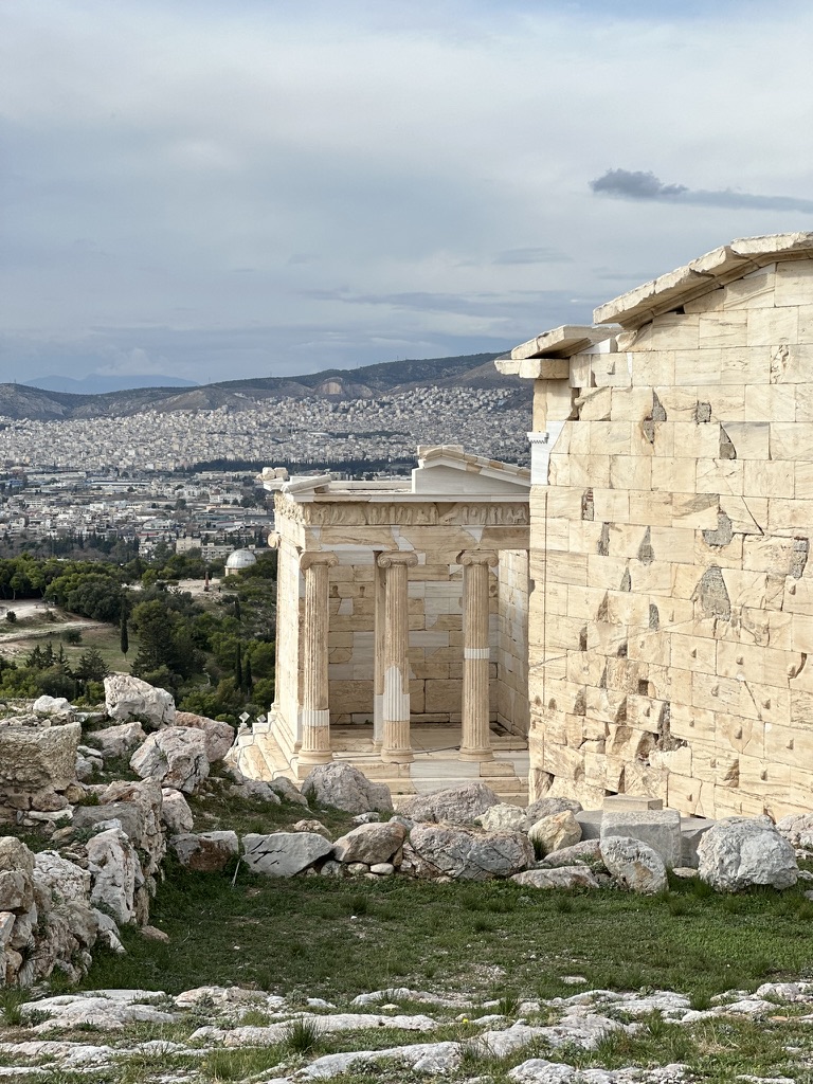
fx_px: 2411
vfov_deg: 25.3
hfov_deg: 19.1
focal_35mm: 77
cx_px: 406
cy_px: 542
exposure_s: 1/641
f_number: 2.8
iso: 32
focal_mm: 9
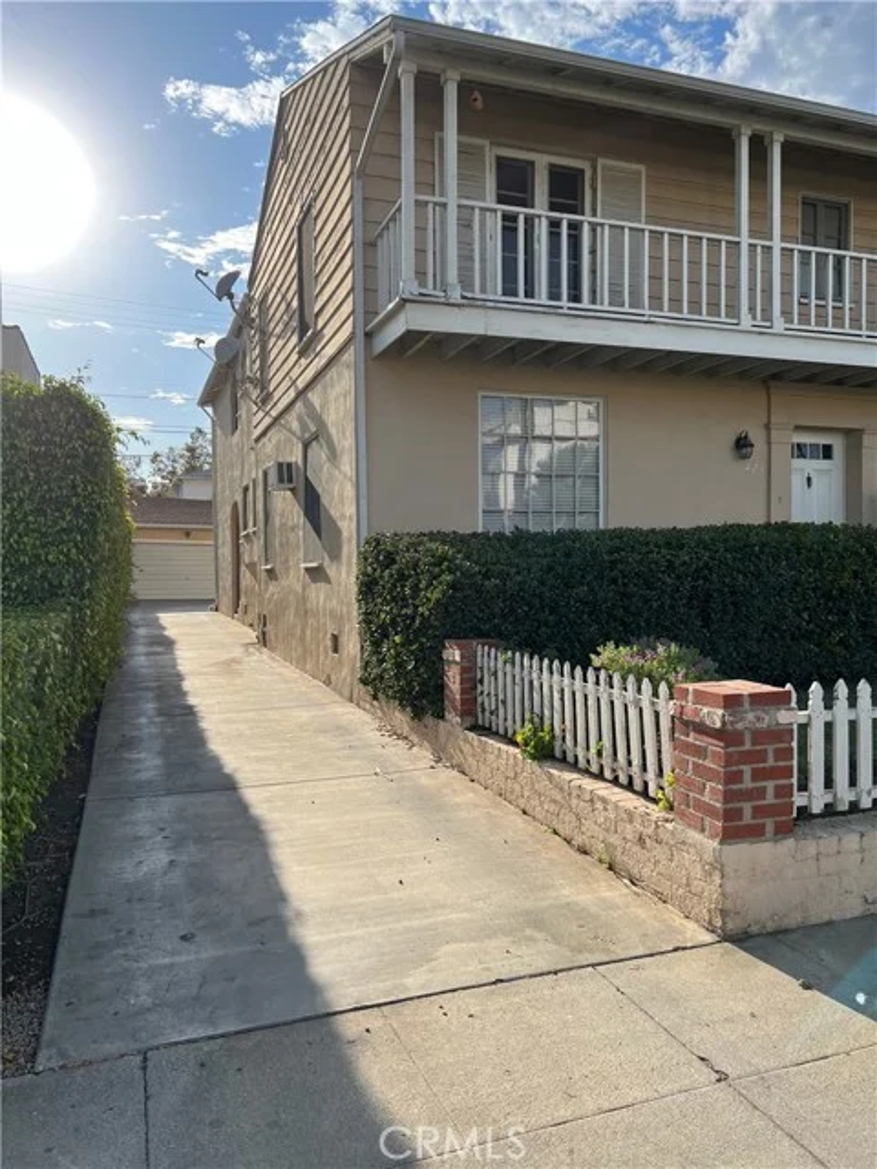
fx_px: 878
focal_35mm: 26
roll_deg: +0.9
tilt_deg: -0.3
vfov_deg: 67.3
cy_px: 584
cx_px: 438
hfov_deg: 53.1
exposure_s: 1/3077
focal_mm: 5.7
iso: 50
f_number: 1.5
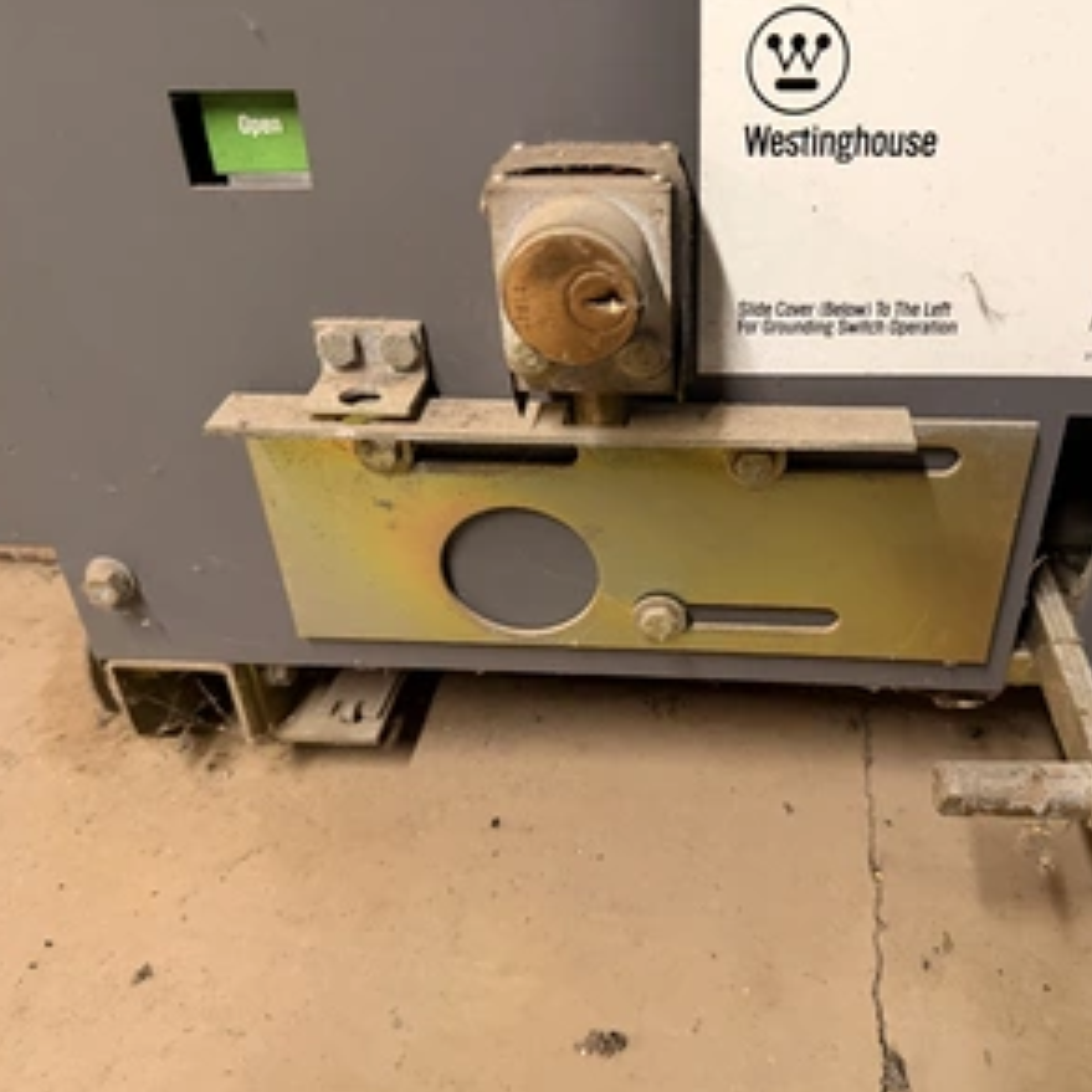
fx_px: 1035
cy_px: 552
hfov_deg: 55.4
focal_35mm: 29
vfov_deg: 55.6
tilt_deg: -34.1
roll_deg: +2.5
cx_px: 634
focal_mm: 6.76
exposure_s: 1/40
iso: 800
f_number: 1.78
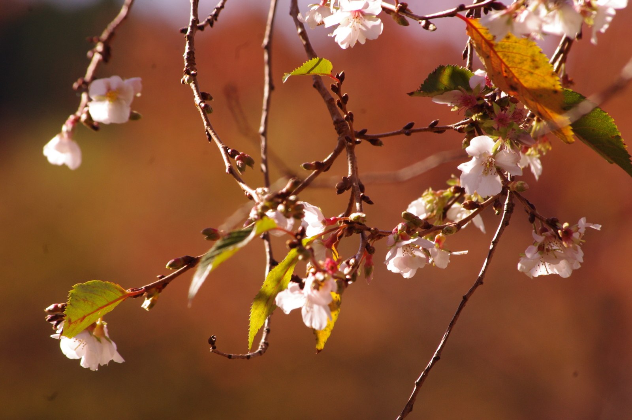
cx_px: 316
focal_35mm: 315
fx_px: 5524
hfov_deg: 6.5
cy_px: 210
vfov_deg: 4.4
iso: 400
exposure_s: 1/400
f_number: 11
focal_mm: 210
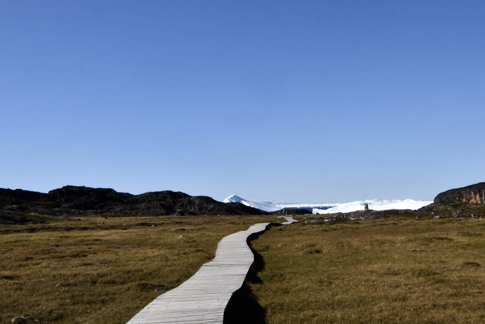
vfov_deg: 36.9
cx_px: 242
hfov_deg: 53.1
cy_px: 162
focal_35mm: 36
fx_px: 485
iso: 250
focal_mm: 24
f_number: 29
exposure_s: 1/160
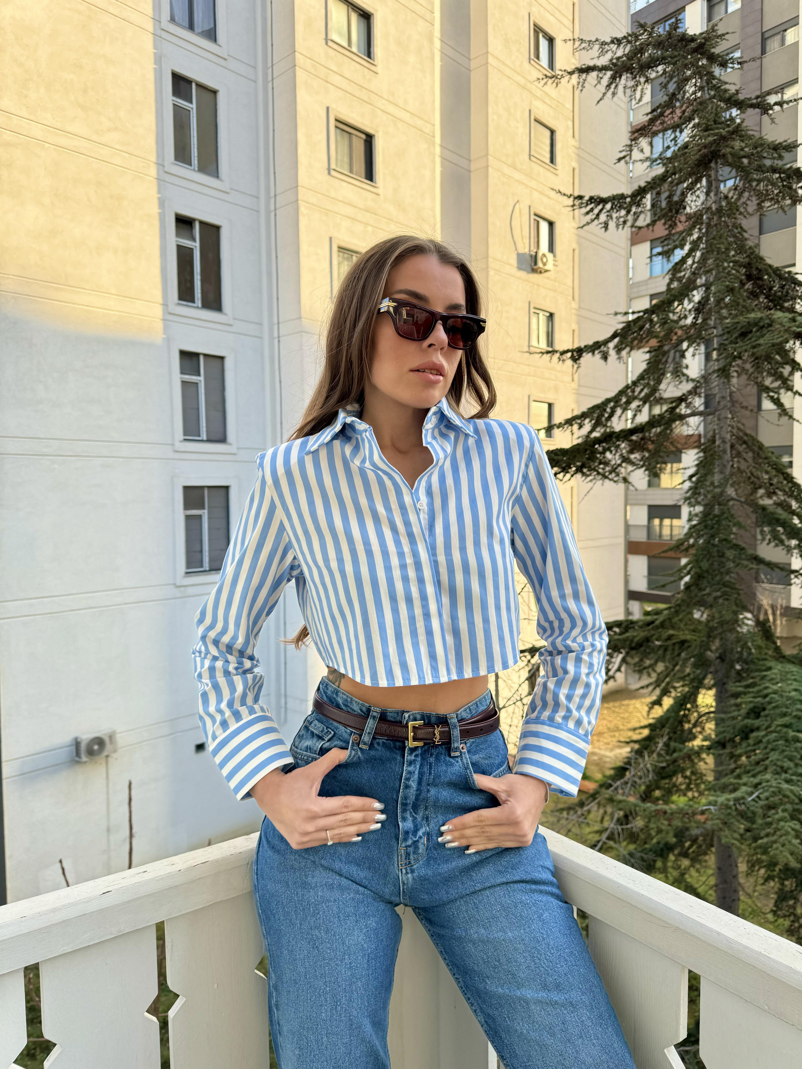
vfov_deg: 71.6
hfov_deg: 56.8
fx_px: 741
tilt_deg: -3.0
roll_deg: +0.3
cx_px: 401
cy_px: 534
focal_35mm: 24
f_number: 1.78
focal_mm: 6.86
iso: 80
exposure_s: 1/633
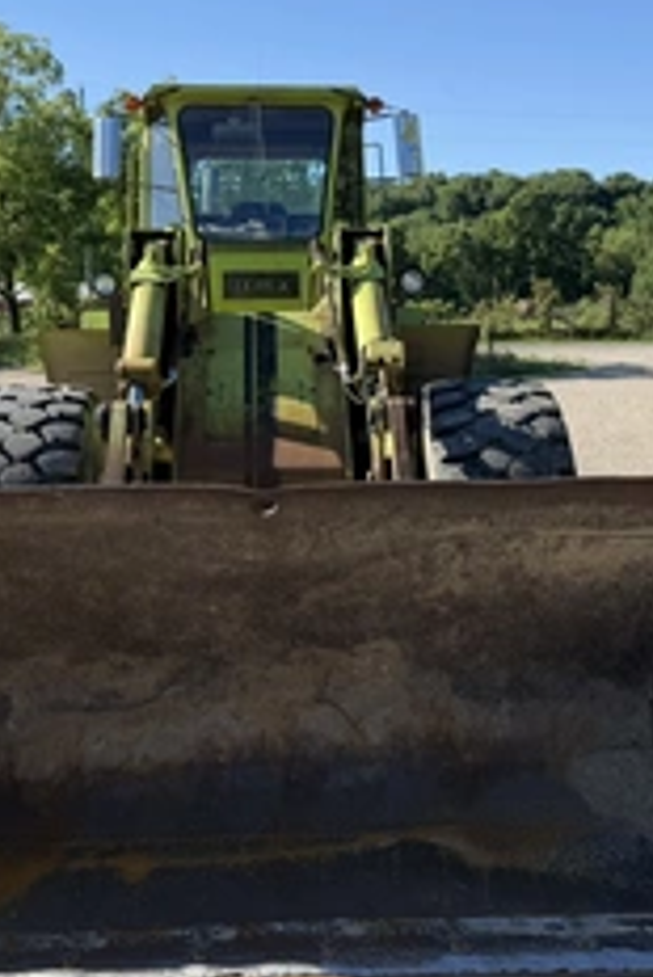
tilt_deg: -5.2
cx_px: 320
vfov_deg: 45.3
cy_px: 438
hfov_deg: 31.2
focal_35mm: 43
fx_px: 1168
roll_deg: +0.6
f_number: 1.78
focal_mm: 6.76
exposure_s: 1/2445
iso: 80
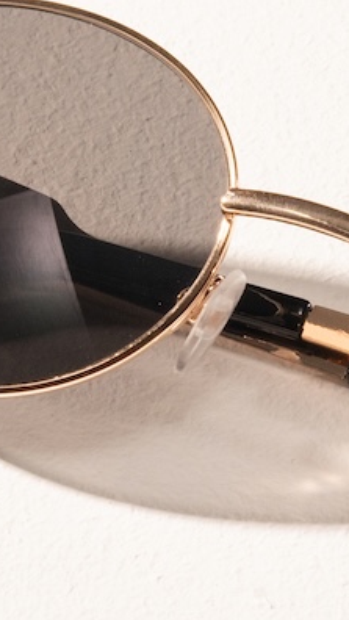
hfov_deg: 5.0
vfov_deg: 8.8
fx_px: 4034
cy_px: 252
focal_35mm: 245
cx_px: 266
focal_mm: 51.5
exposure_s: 1/100
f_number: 18
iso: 800
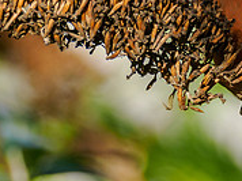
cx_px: 218
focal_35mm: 3363
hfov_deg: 0.6
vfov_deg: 0.4
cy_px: -43
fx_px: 23479
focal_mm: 420
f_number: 5.6
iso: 250
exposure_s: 1/500
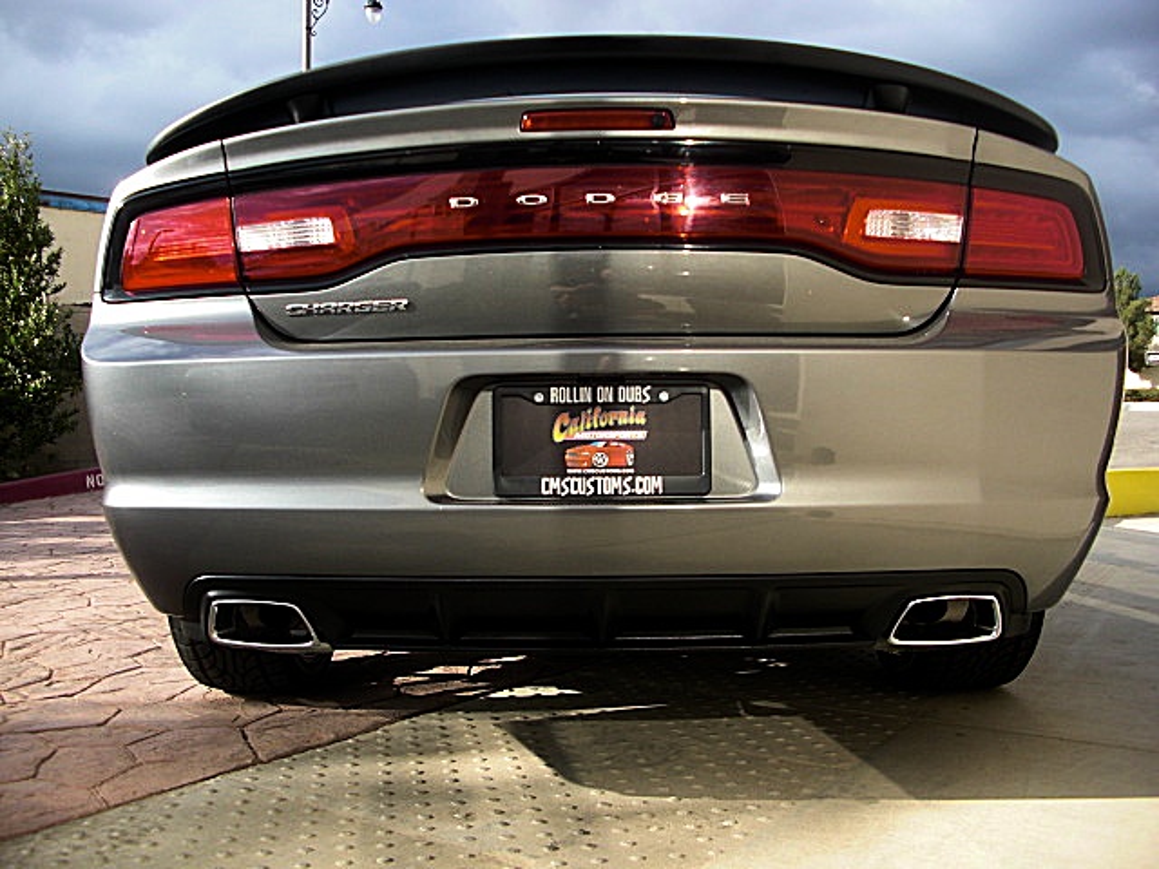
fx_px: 1205
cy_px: 434
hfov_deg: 51.4
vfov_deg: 39.7
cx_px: 580
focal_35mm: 36
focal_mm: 6.3
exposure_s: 1/400
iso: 50
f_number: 2.8
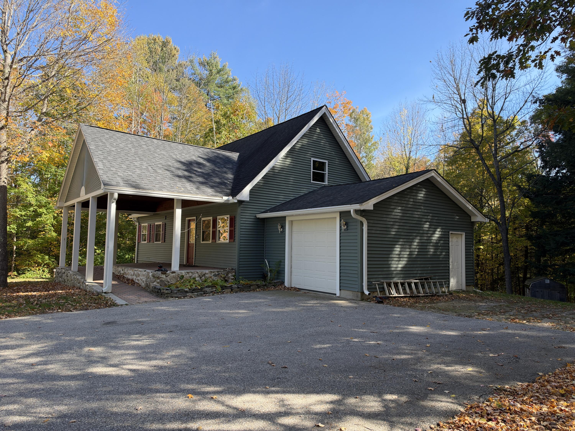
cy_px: 216
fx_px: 399
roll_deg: -0.8
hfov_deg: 71.6
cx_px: 288
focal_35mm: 24
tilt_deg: +4.6
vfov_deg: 56.8
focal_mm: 6.93
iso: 64
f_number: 1.8
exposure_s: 1/1000
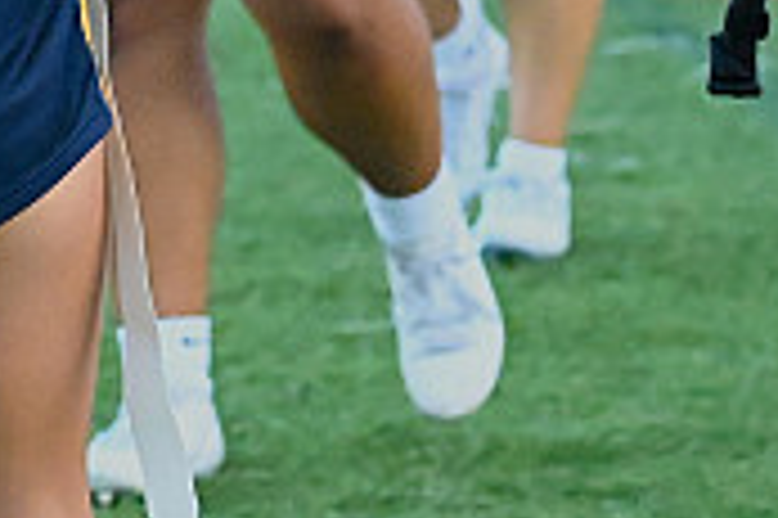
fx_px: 10644
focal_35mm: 493
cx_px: 454
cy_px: -649
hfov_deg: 4.2
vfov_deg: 2.8
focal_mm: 100
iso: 28800
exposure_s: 1/5000
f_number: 5
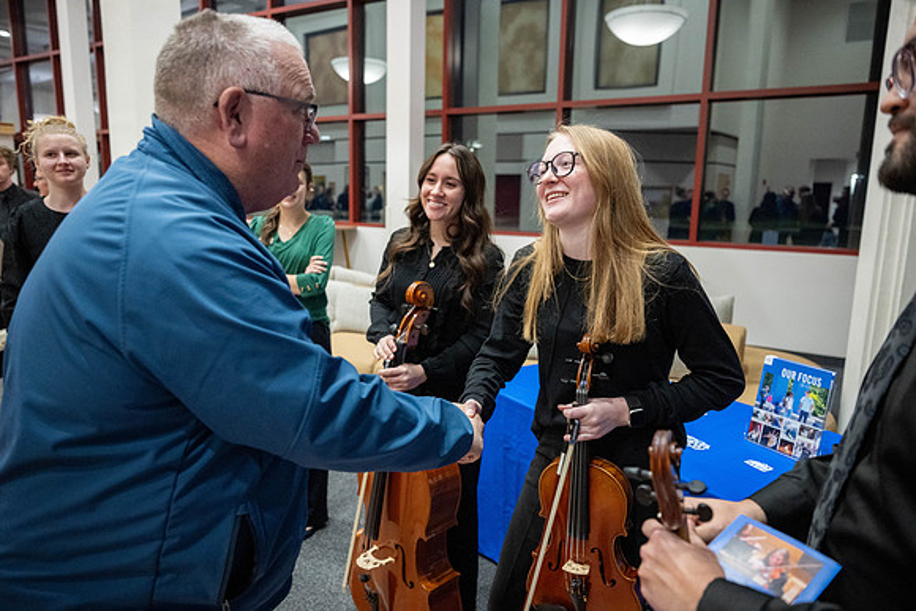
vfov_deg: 53.2
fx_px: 611
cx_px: 458
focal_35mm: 24
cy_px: 306
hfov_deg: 73.7
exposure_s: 1/250
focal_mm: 24
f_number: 2.8
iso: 4000
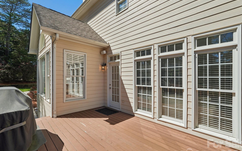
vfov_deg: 71.2
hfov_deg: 97.8
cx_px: 120
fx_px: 106
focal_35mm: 16
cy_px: 79
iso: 100
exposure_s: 1/200
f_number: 8
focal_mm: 10
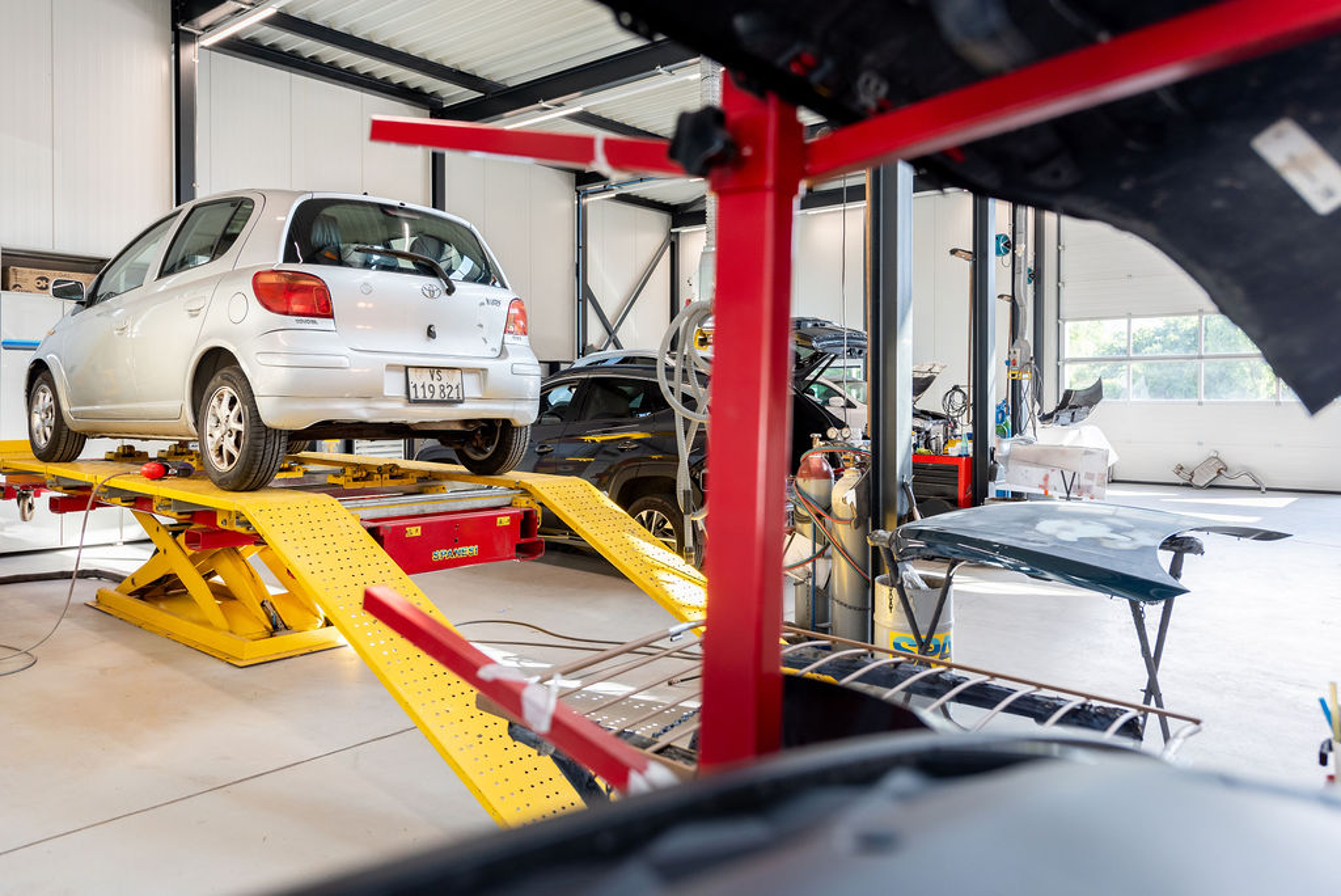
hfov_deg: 68.5
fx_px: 984
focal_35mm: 26
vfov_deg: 48.9
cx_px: 697
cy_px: 403
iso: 200
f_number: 3.5
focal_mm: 24
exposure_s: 1/125
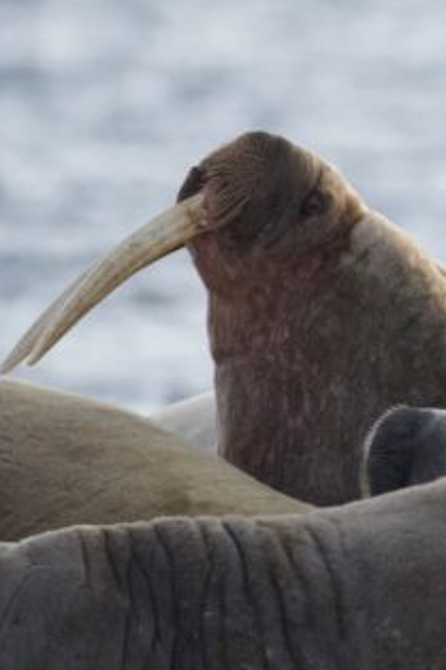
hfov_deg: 0.8
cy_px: 204
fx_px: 32852
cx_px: 495
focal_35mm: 1766
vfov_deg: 1.2
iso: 4000
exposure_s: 1/2500
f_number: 5.6
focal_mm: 500
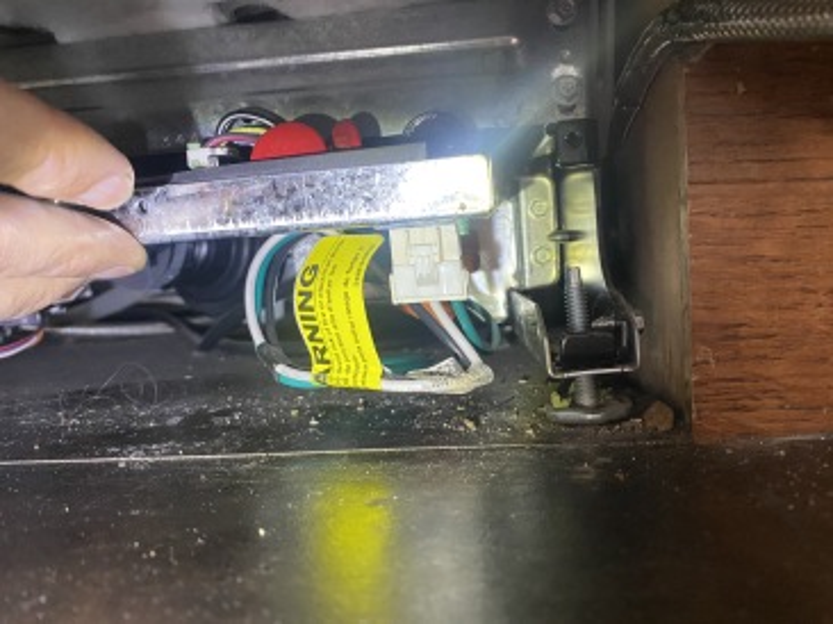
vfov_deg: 53.0
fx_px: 625
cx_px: 416
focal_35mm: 26
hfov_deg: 67.3
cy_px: 312
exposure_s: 1/42
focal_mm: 4.25
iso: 500
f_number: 1.8
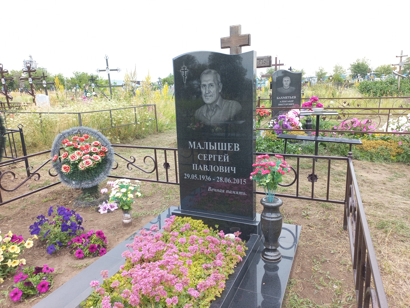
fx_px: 296
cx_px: 205
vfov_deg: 54.9
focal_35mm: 25
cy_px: 154
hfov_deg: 69.4
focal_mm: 4.6
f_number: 1.8
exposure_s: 1/100
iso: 24
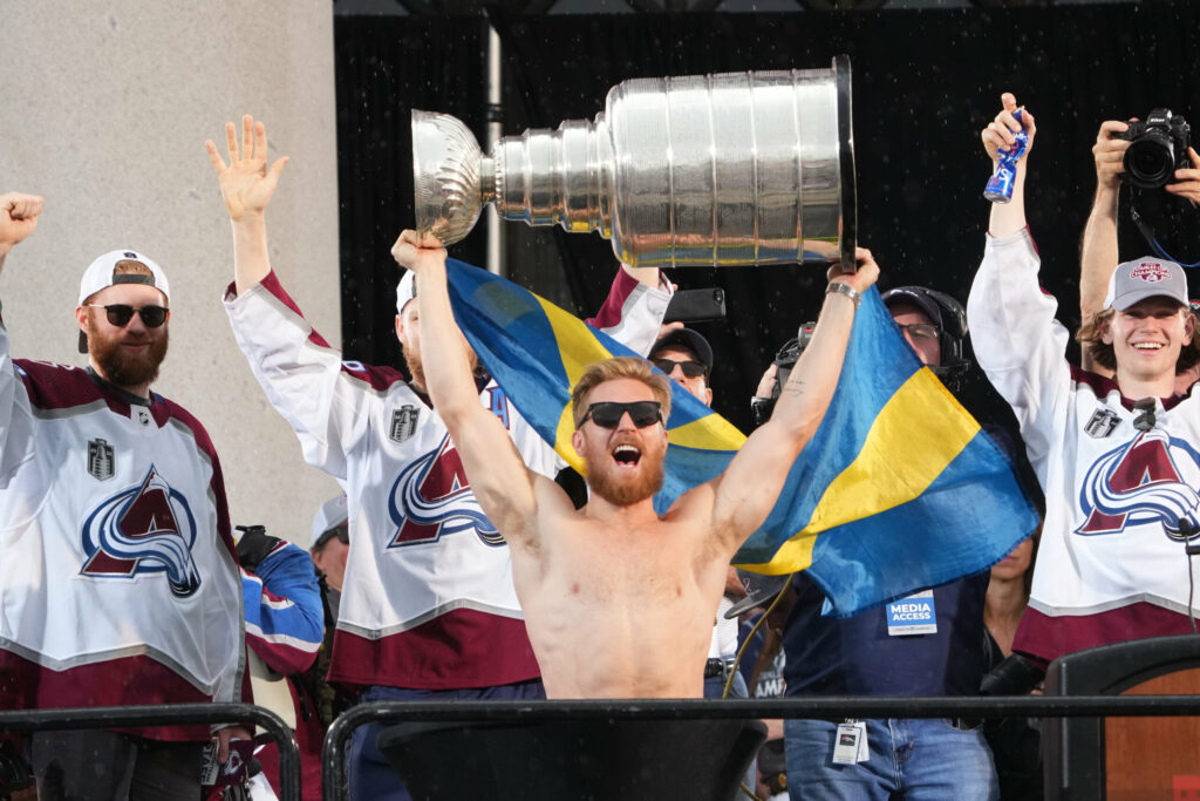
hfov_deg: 3.8
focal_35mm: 538
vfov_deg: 2.6
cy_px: 400
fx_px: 17935
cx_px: 600
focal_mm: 359
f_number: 6.3
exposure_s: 1/800
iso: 1600
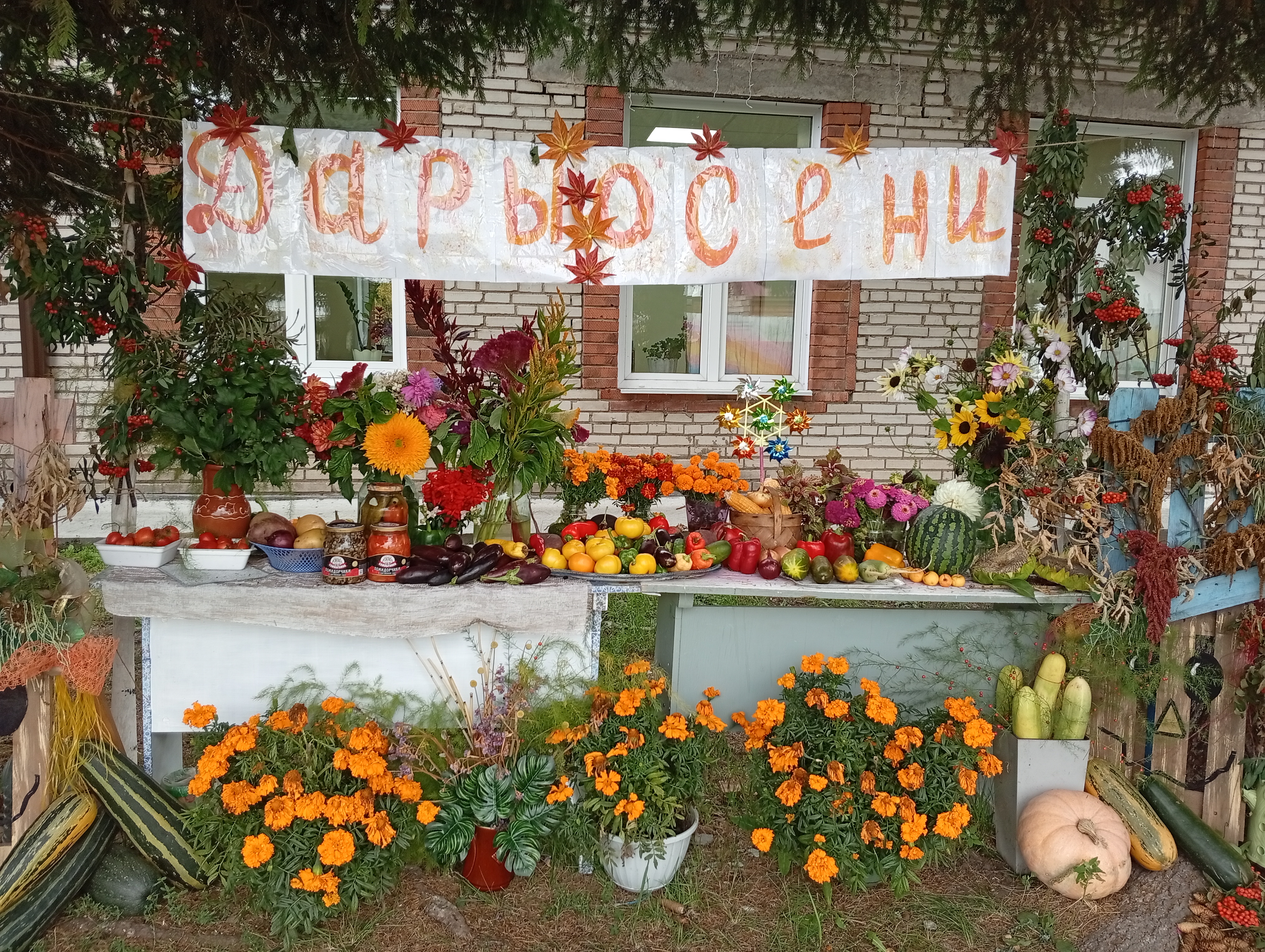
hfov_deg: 65.2
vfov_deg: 51.5
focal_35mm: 27
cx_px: 632
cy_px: 476
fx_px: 988
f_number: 1.8
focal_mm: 3.98
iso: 128
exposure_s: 1/50
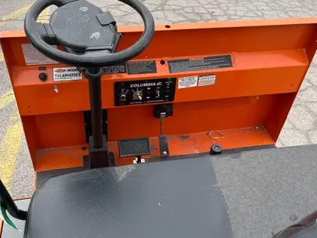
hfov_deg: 53.7
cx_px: 136
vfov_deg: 41.8
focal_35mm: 34
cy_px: 111
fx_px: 311
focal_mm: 5.1
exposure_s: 1/1372
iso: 50
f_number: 1.6
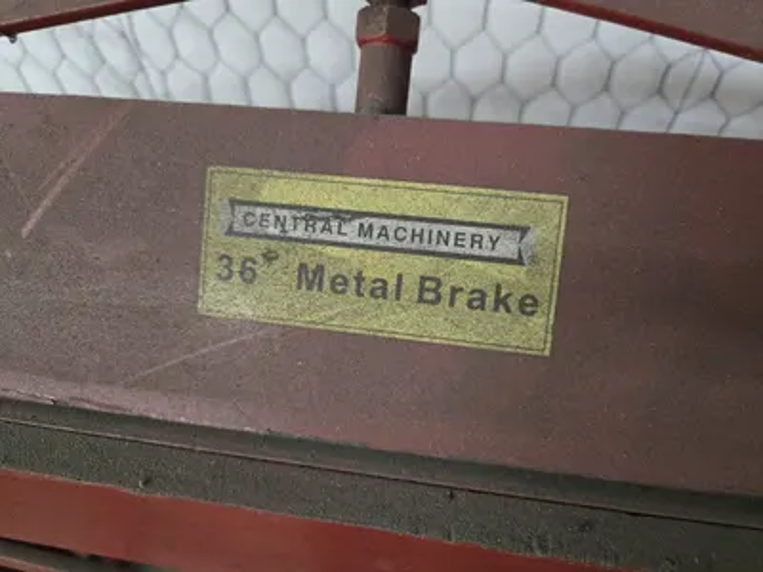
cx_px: 382
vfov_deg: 58.9
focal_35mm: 23
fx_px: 507
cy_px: 286
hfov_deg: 73.9
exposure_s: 1/60
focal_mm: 5.4
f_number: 1.8
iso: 1000
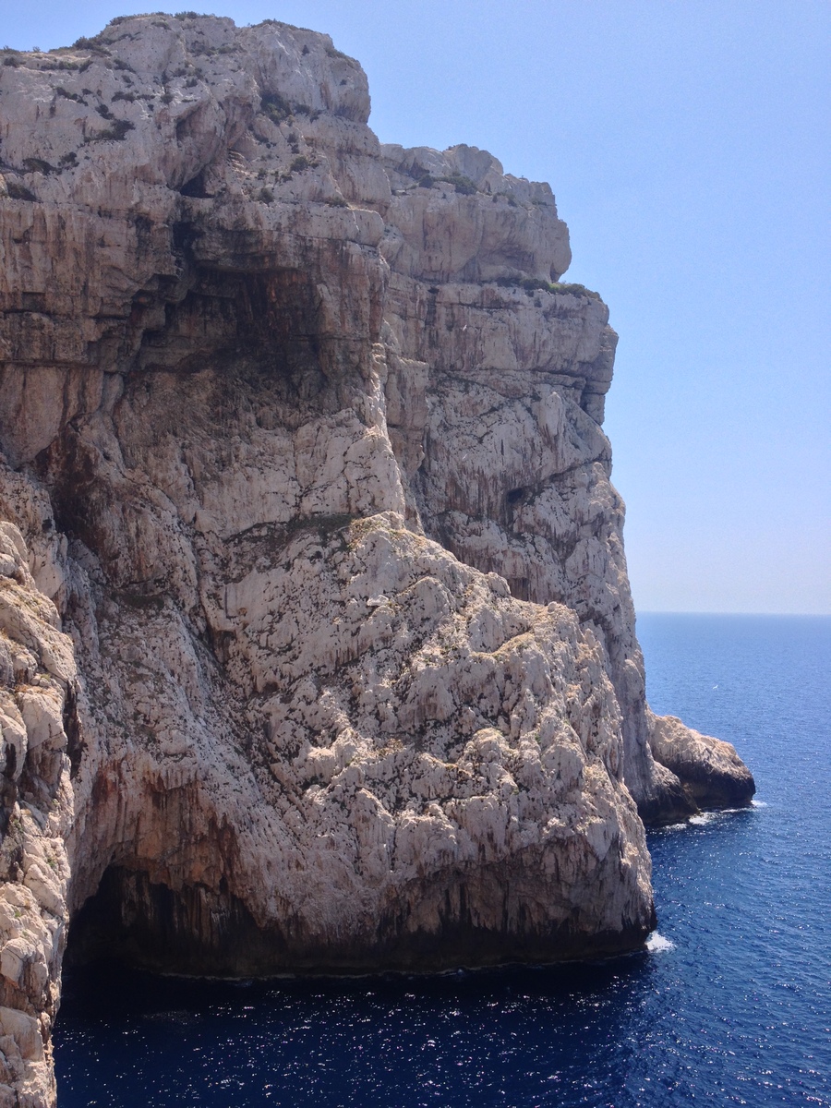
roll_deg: +0.2
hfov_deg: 40.7
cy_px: 554
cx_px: 416
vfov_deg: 52.6
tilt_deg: +0.7
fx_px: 1120
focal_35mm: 35
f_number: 2.4
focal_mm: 4.28
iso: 50
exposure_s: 1/1255
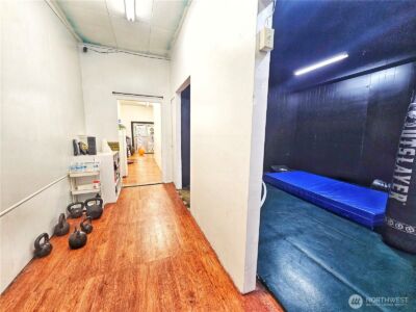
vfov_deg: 89.9
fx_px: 156
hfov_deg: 106.2
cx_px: 208
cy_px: 156
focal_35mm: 13
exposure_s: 1/60
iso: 160
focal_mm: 2.2
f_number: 2.2
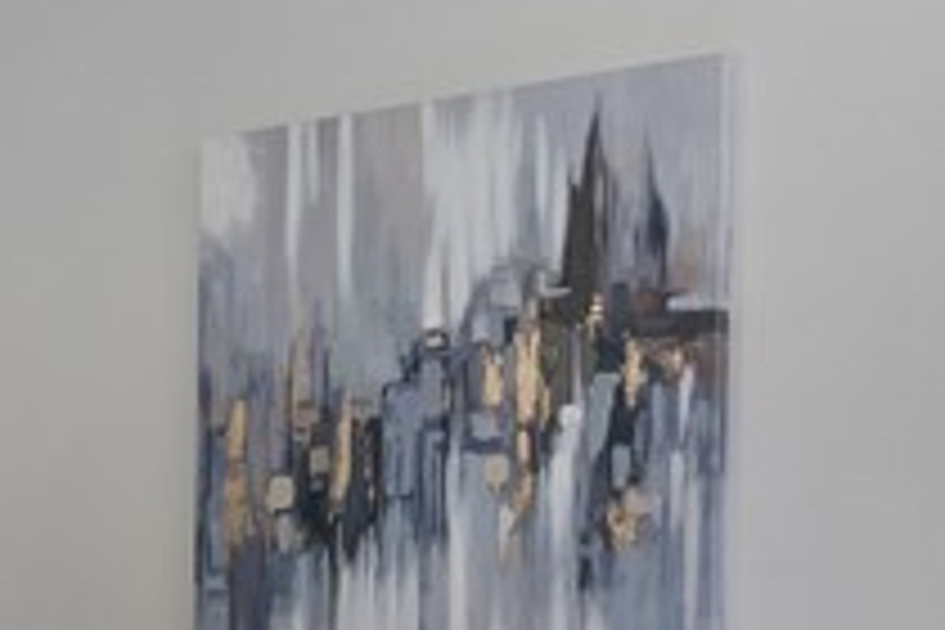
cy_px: 626
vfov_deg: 14.5
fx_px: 2441
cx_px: -317
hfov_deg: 19.9
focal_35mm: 93
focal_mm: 18
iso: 800
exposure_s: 1/5
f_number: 8
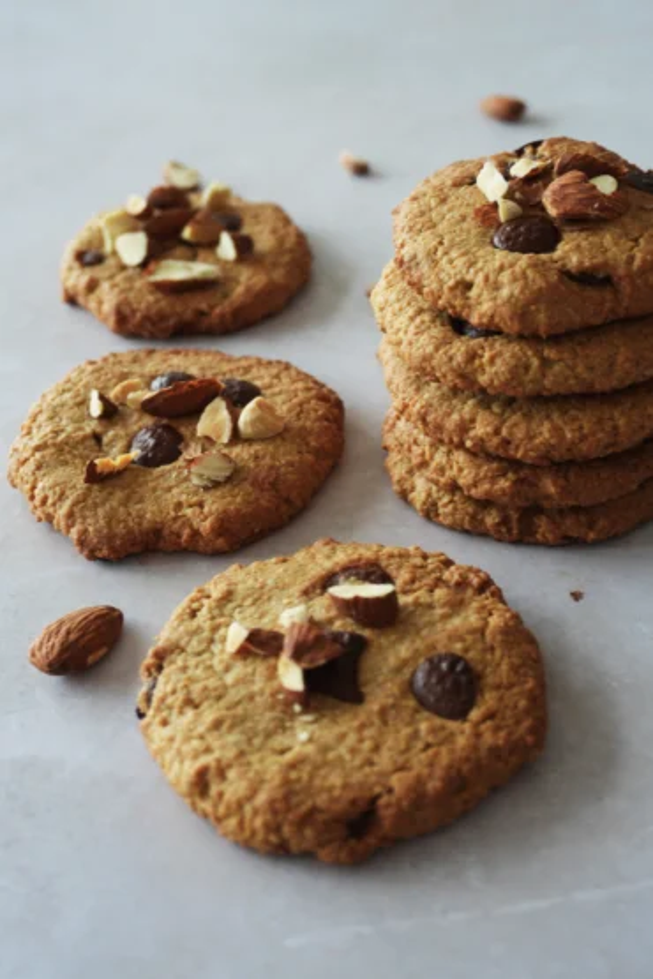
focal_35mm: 46
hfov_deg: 28.9
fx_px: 1265
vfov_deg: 42.3
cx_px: 326
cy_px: 490
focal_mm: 31
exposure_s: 1/13
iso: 100
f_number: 5.6
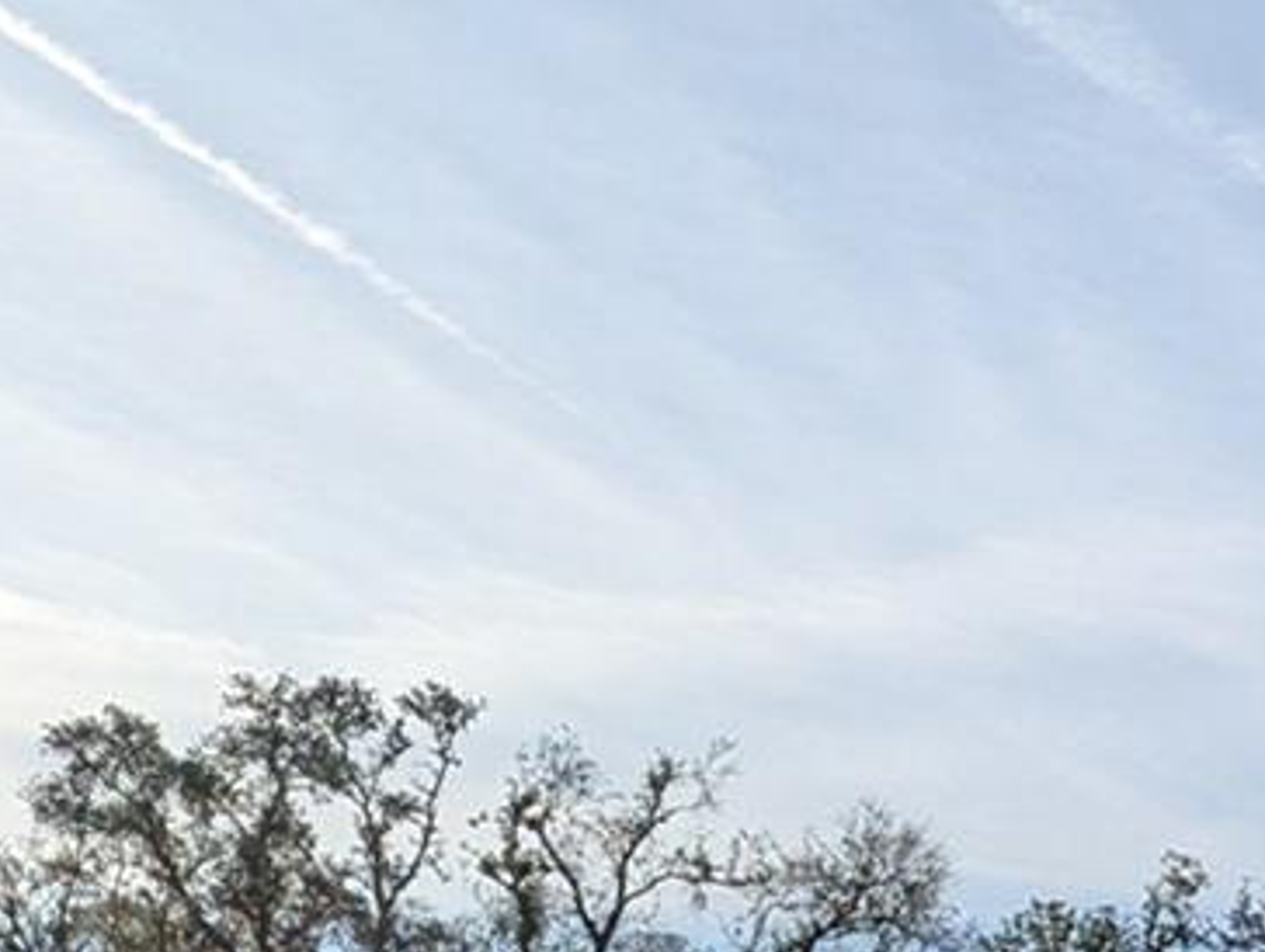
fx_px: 3842
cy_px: 1303
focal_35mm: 105
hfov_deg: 15.4
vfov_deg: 13.5
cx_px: 2457
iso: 48
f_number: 1.85
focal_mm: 6.81
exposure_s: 1/2632
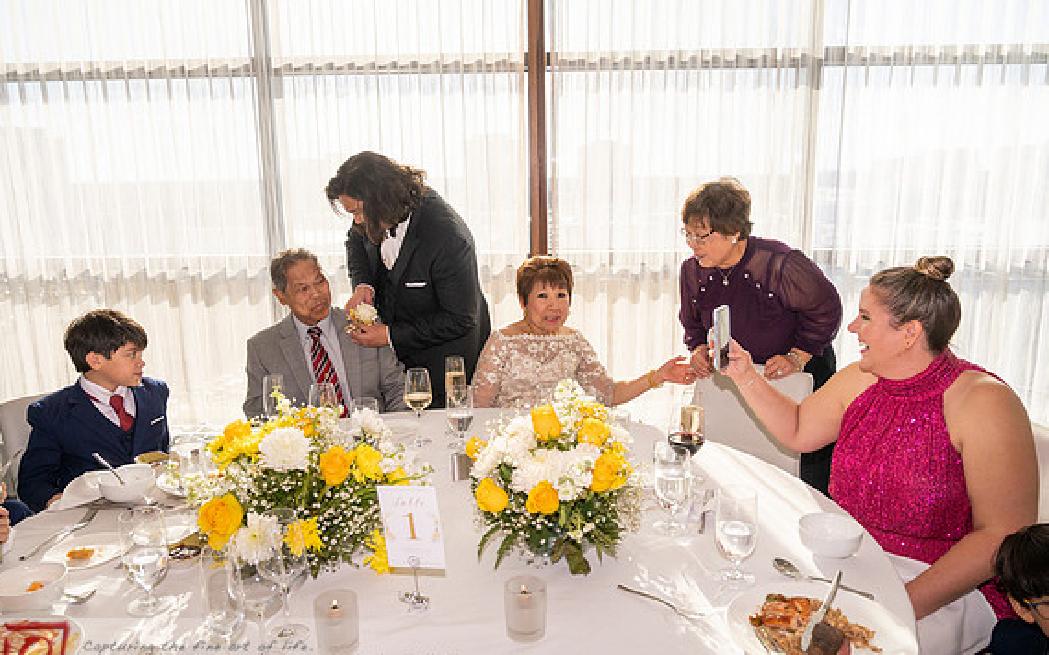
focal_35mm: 28
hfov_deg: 66.5
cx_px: 523
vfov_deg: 44.5
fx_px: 800
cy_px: 335
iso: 1000
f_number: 5.6
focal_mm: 27
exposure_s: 1/1000
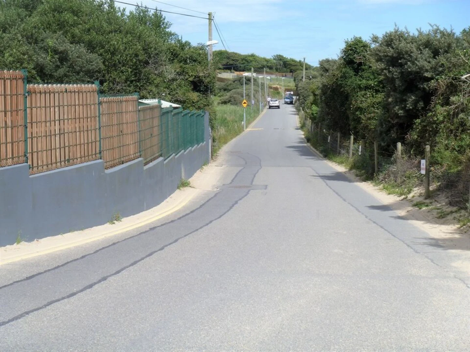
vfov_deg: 25.2
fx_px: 787
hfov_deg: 33.2
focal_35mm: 58
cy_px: 176
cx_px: 235
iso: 80
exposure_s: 1/250
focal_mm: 10.3
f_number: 6.3
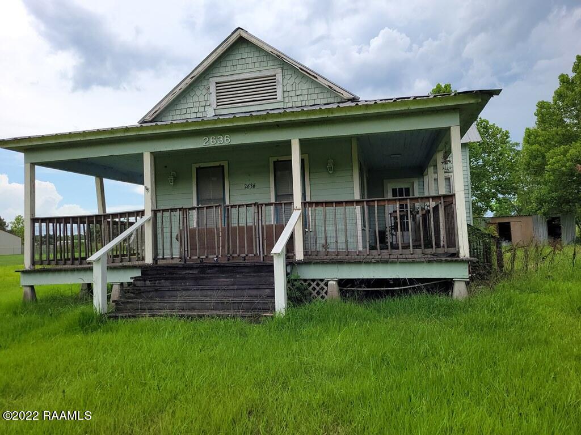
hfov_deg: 67.3
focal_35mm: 26
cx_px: 290
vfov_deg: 53.1
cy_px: 218
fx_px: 436
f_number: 1.8
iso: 40
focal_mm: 5.4
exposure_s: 1/1248
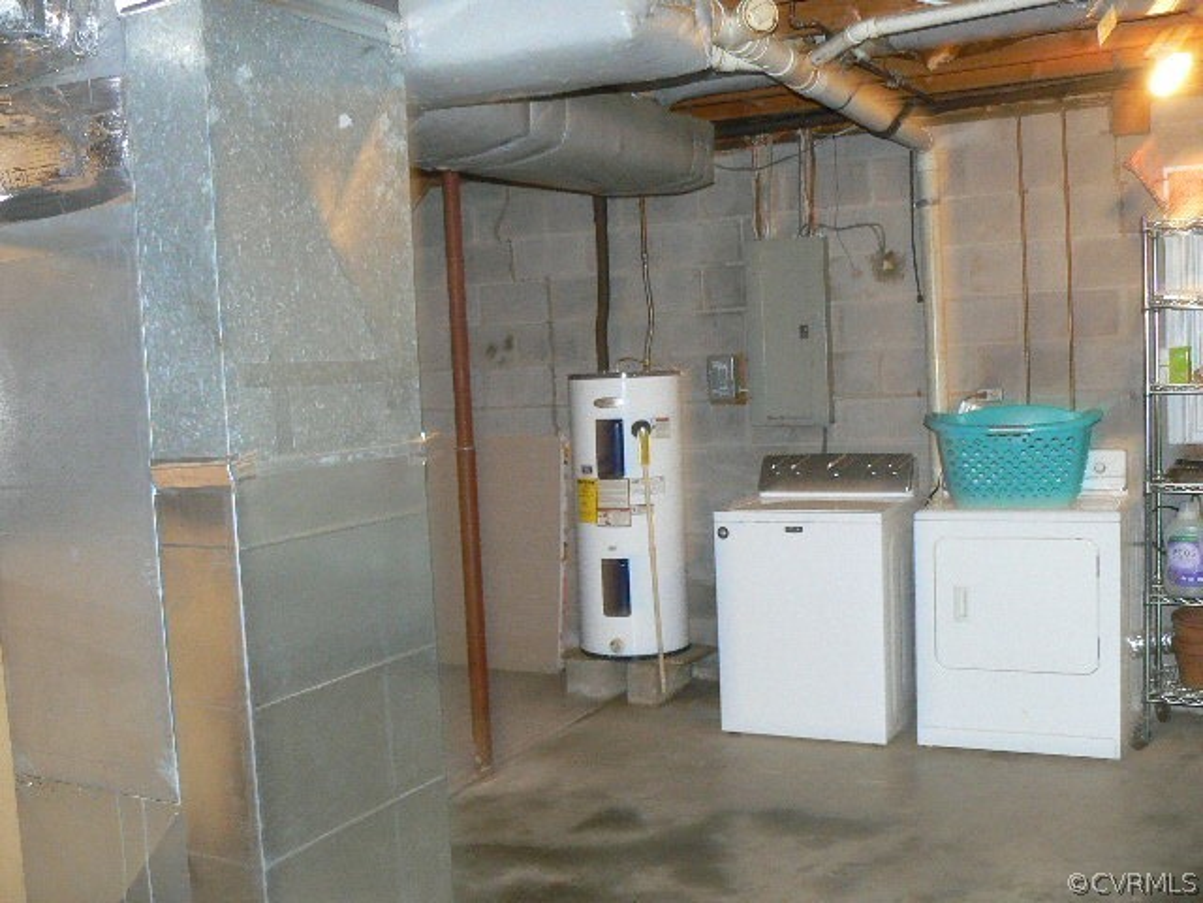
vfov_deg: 39.7
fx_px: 1251
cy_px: 452
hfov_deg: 51.4
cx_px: 602
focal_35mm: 36
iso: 200
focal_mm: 6
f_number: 2.8
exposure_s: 1/30
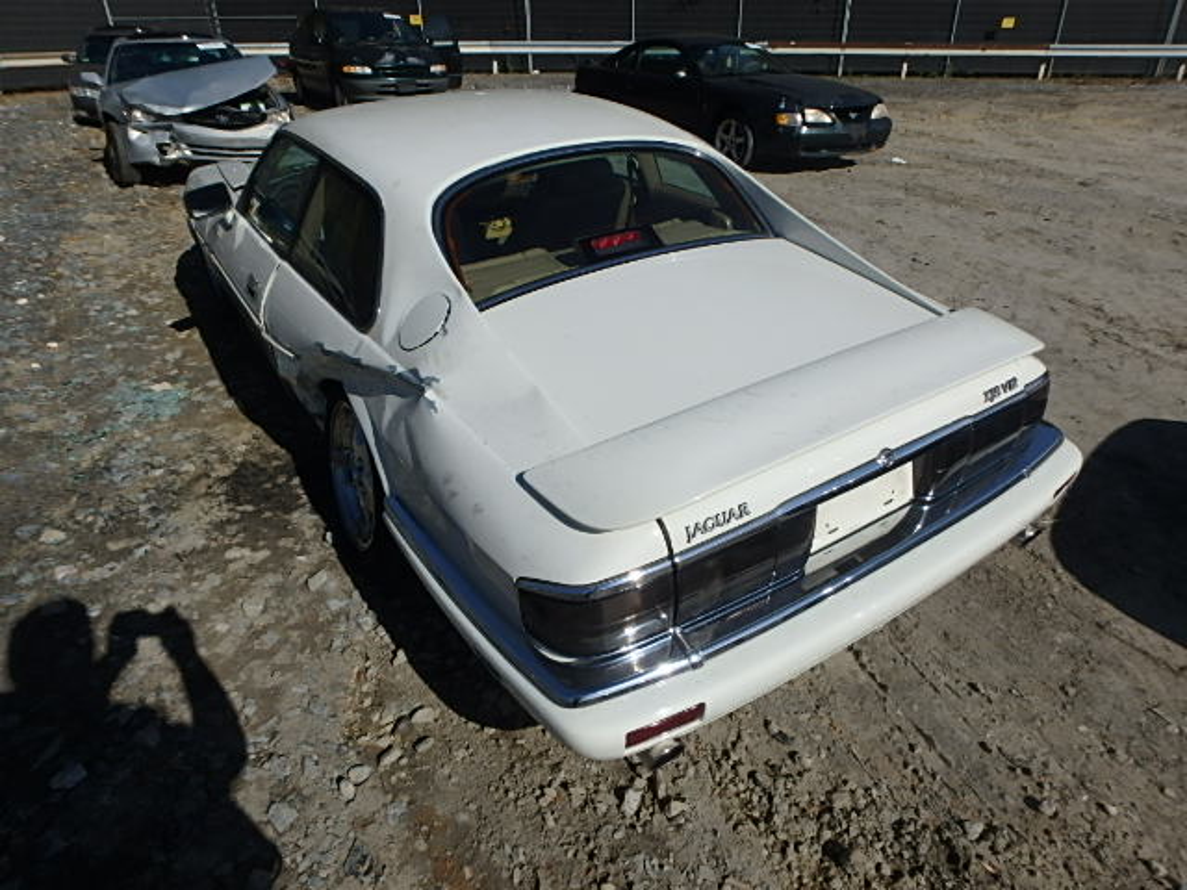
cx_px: 594
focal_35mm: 21
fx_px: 720
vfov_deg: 63.4
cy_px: 445
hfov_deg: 79.0
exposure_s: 1/1250
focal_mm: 3.7
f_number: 6
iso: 125
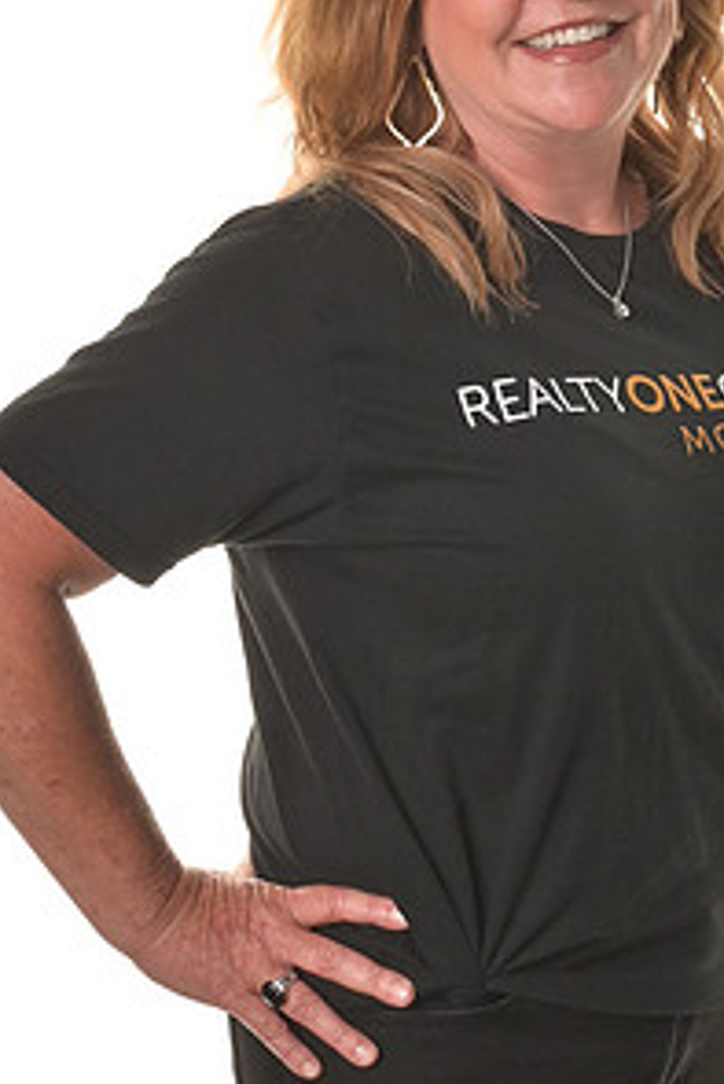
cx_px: 516
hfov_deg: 11.1
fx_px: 3736
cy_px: 459
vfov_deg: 16.5
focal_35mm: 124
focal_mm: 42
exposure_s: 1/160
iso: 200
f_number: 11
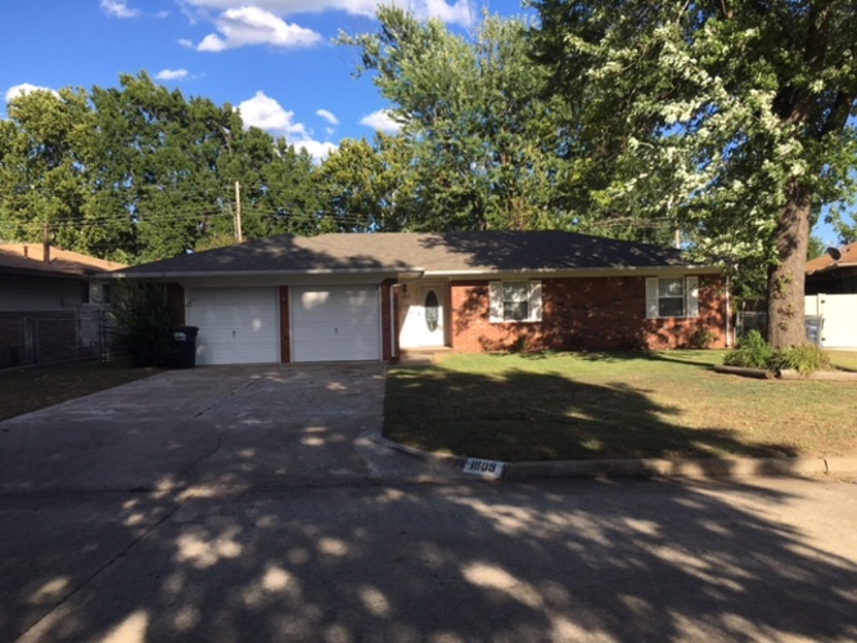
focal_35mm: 29
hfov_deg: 61.7
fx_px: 718
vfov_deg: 48.2
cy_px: 322
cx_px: 428
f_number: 2.2
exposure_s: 1/864
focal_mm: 4.15
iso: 25
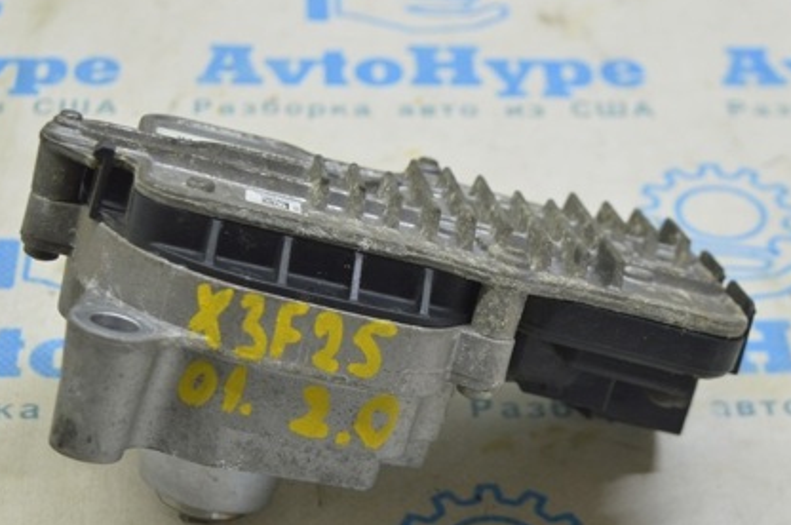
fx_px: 2128
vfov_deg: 14.0
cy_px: 391
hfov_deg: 21.1
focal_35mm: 97
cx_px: 373
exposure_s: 1/20
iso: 400
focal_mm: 42
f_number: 5.6
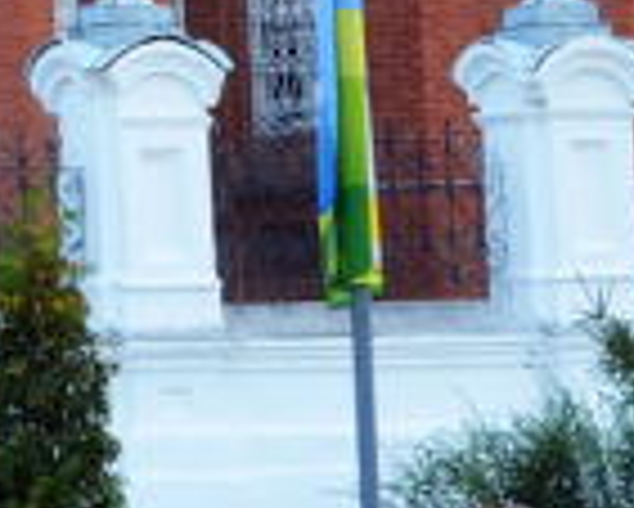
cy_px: -553
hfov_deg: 6.3
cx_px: -1210
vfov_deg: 5.3
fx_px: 5351
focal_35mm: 285
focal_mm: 28
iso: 125
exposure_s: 1/20
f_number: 9
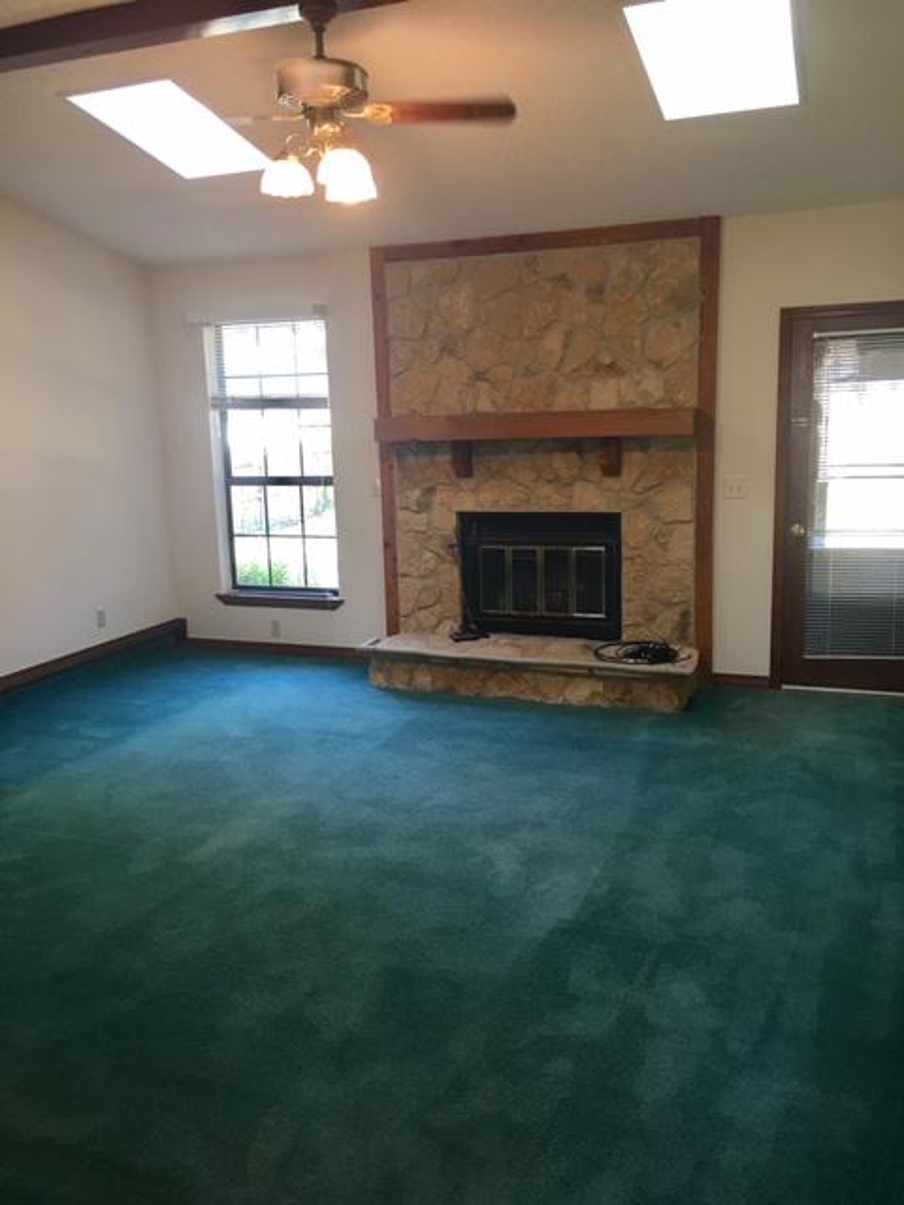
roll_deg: +1.7
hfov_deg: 48.2
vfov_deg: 61.7
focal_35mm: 29
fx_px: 1010
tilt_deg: -9.4
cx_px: 452
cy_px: 602
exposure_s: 1/17
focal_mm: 4.15
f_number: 2.2
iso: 50
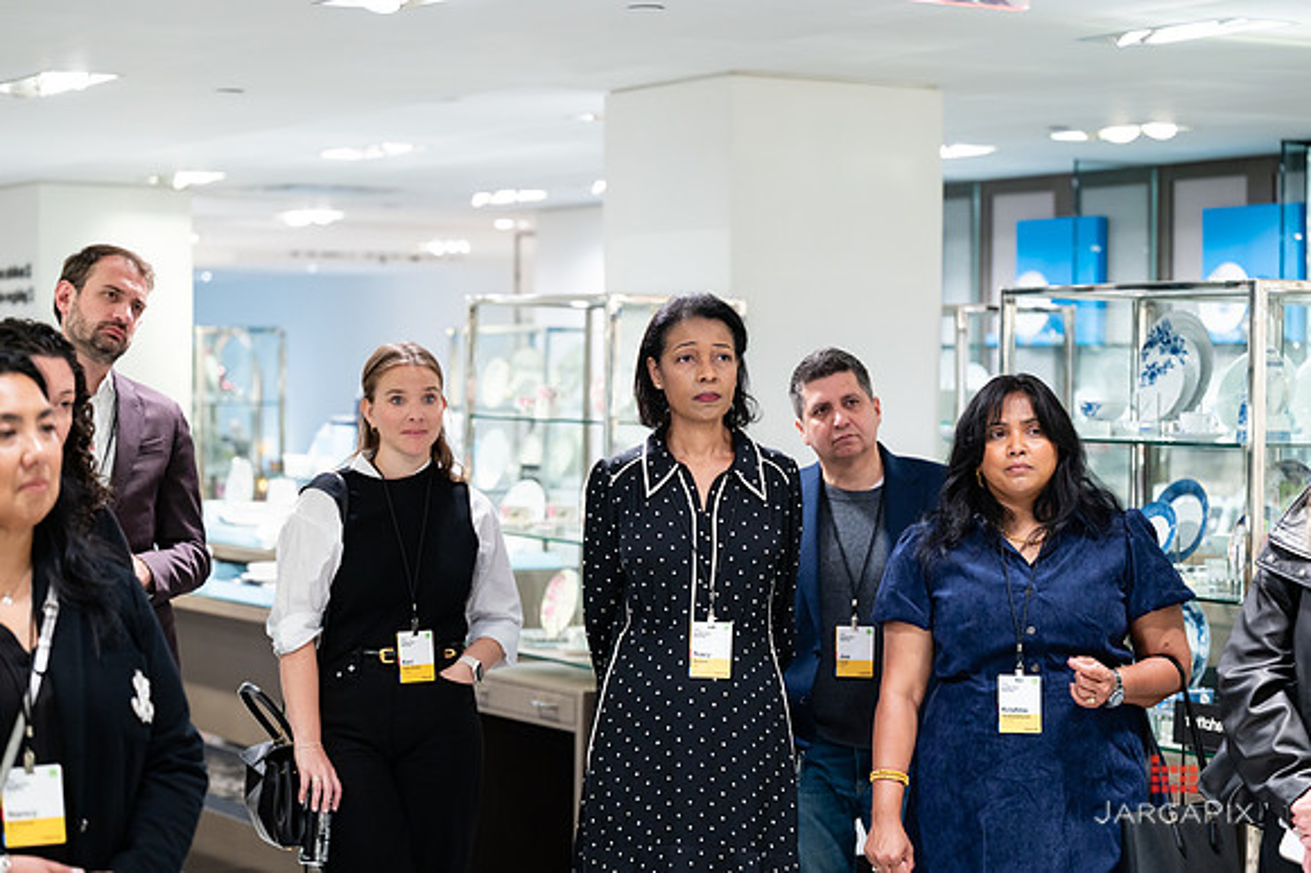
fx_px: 2907
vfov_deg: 17.1
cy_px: 436
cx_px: 656
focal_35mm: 80
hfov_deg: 25.4
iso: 640
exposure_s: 1/160
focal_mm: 76
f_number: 3.2
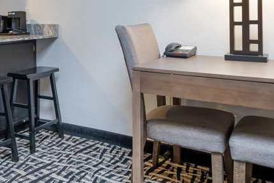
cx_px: 81
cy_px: 35
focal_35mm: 43
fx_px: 327
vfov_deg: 30.4
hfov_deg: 44.4
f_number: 11
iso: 400
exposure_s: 1/20
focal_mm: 18
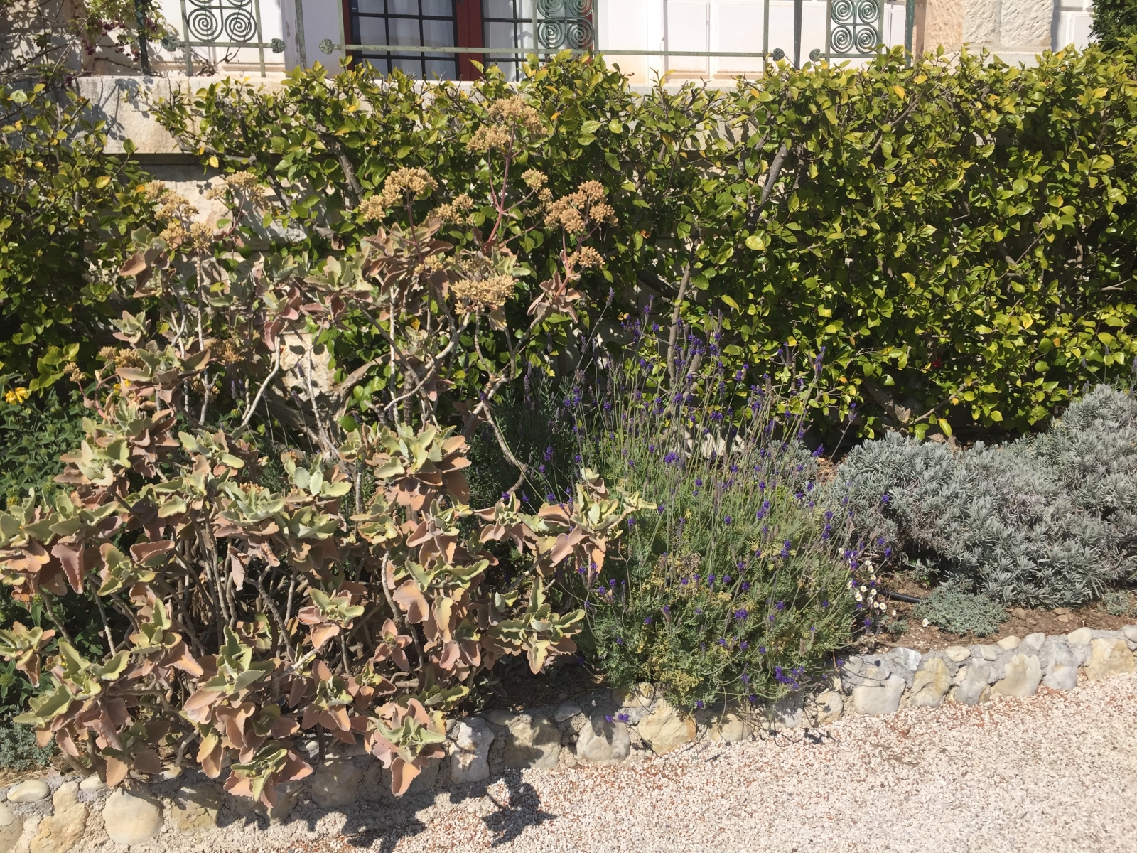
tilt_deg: -11.6
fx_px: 953
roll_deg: +1.6
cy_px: 426
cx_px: 568
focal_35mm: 29
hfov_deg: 61.7
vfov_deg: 48.2
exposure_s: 1/2475
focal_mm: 4.15
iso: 32
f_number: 2.2
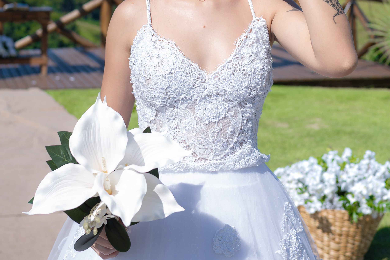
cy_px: -20
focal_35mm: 79
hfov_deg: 25.7
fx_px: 856
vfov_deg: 16.8
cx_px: 197
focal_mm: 35
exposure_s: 1/1250
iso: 80
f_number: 3.5
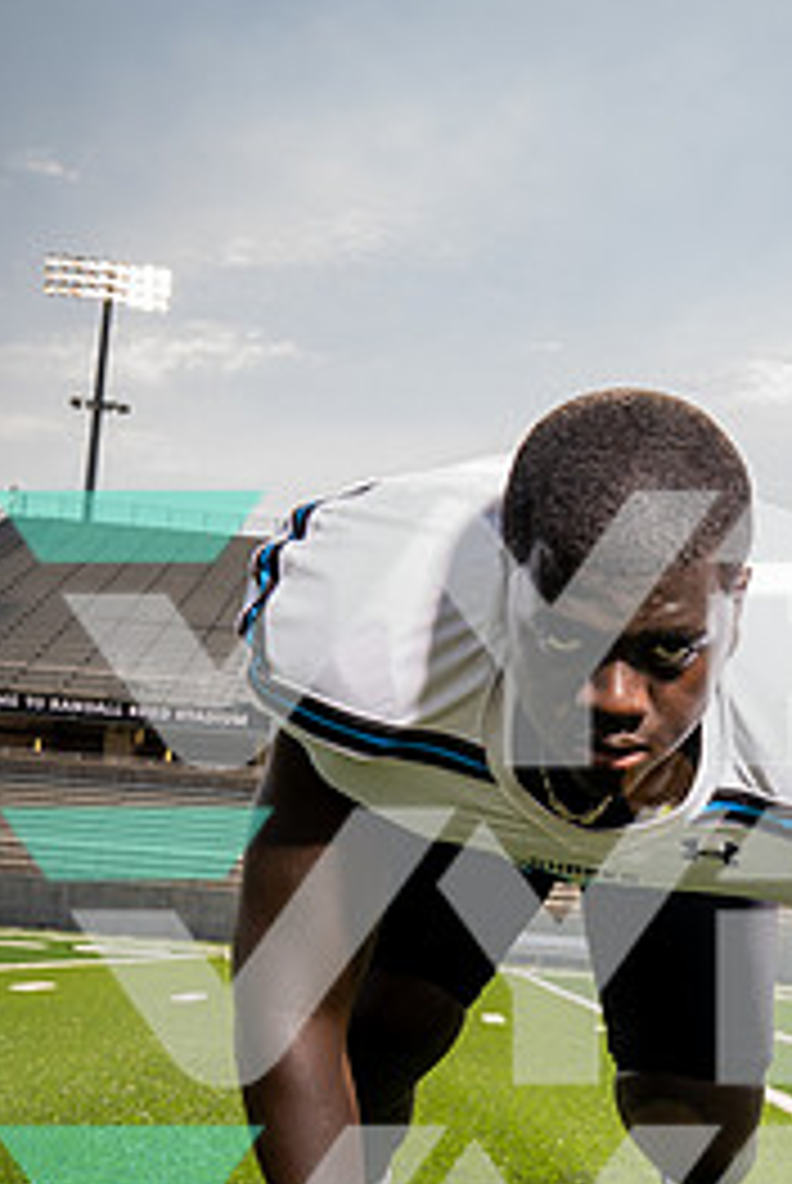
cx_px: 666
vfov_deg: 45.0
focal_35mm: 41
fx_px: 1349
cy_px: 950
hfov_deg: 31.6
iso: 100
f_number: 7.1
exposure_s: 1/250
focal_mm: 24
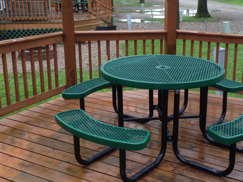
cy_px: 74
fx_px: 372
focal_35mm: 53
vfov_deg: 27.5
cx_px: 167
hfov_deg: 35.7
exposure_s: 1/60
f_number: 2.4
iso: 50
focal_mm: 4.12
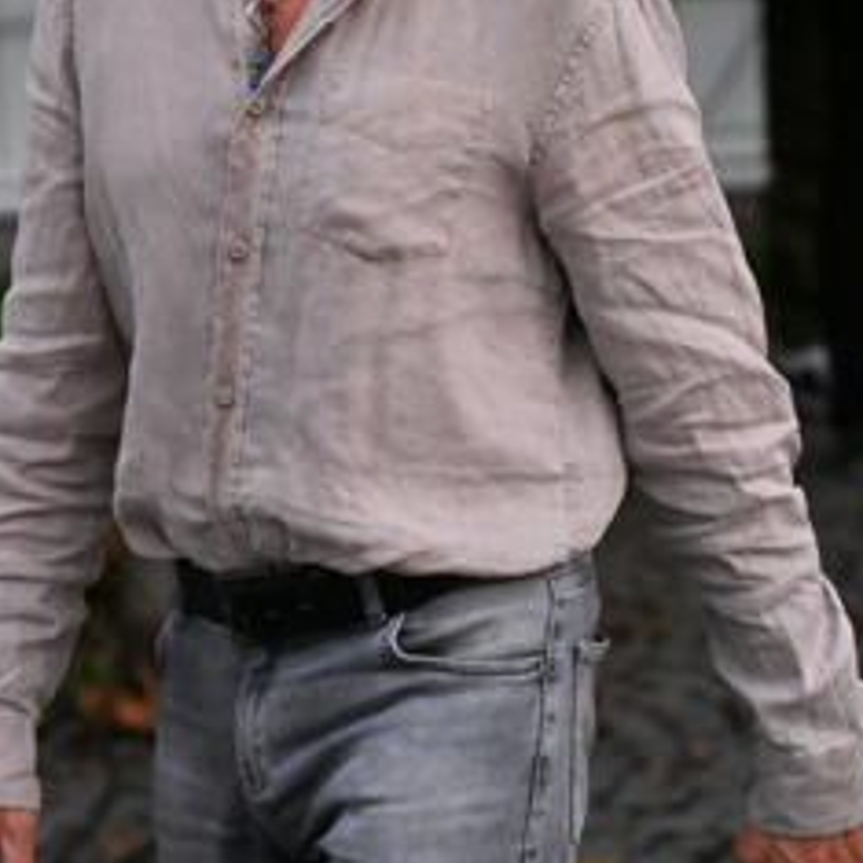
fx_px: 5218
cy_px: 73
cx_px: 294
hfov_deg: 9.4
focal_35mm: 185
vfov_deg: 9.4
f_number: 3.5
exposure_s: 1/640
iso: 16000
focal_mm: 74
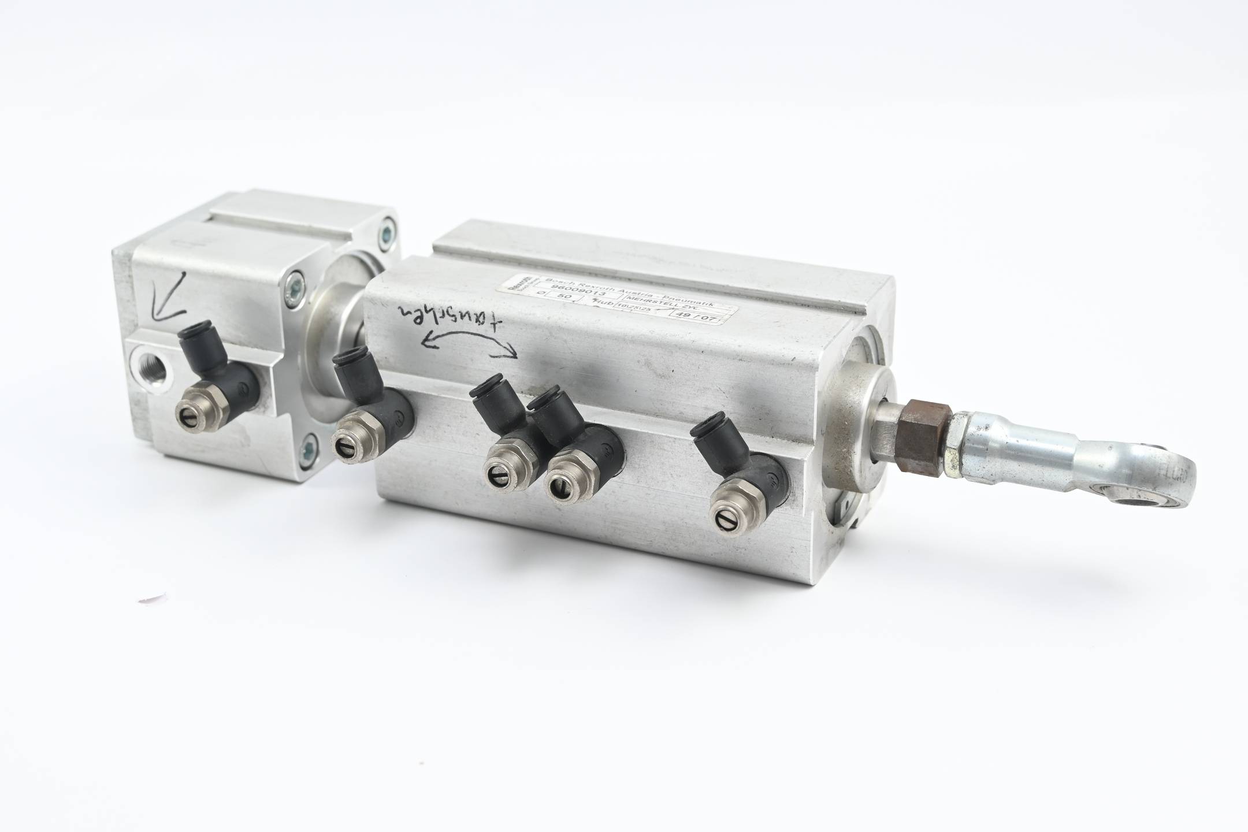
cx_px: 624
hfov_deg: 37.9
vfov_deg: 25.8
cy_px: 416
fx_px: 1820
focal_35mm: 52
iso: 220
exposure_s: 1/60
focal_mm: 35
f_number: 5.6
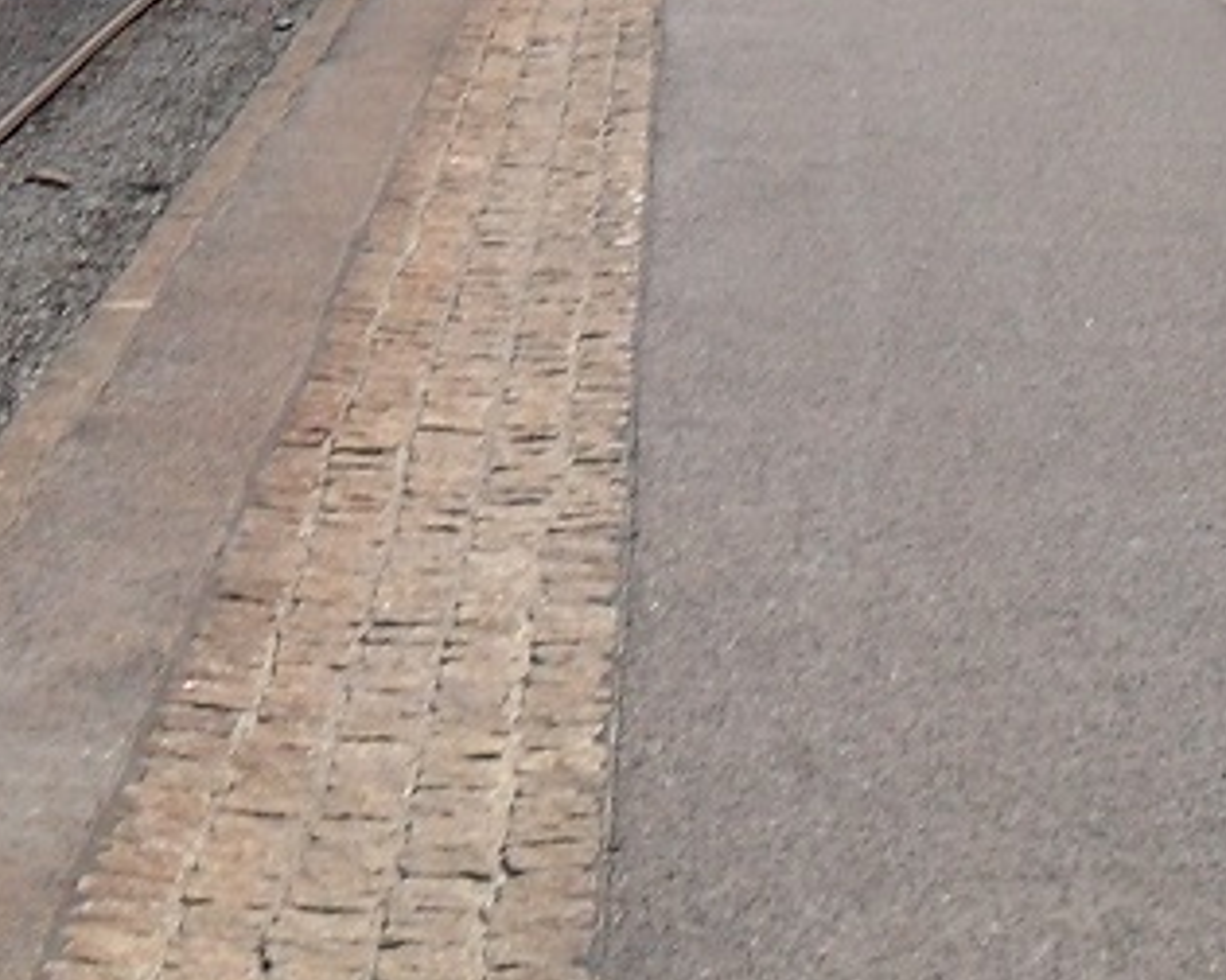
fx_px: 4717
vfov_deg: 11.5
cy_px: -420
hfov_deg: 14.8
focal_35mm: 130
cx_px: 677
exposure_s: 1/125
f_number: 8.9
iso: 100
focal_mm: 6.2
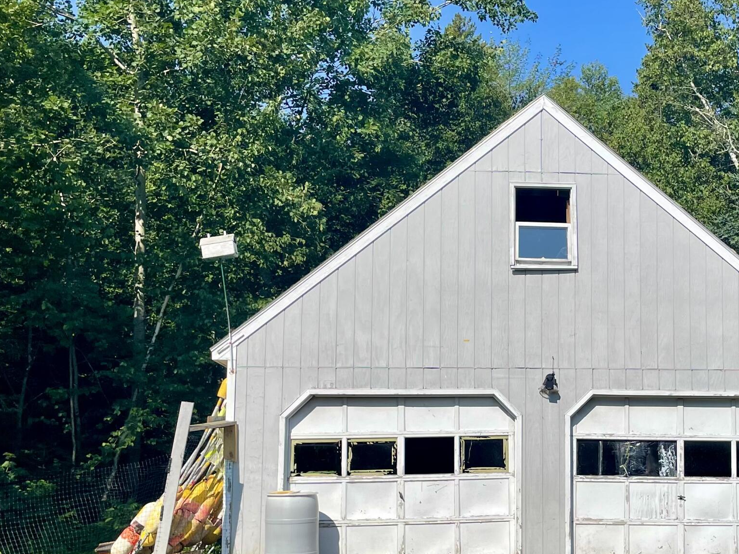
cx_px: 584
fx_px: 1089
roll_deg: +0.5
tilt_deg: +5.6
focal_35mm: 51
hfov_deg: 36.3
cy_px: 380
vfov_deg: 28.3
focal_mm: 4.2
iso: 32
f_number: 1.6
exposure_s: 1/5051
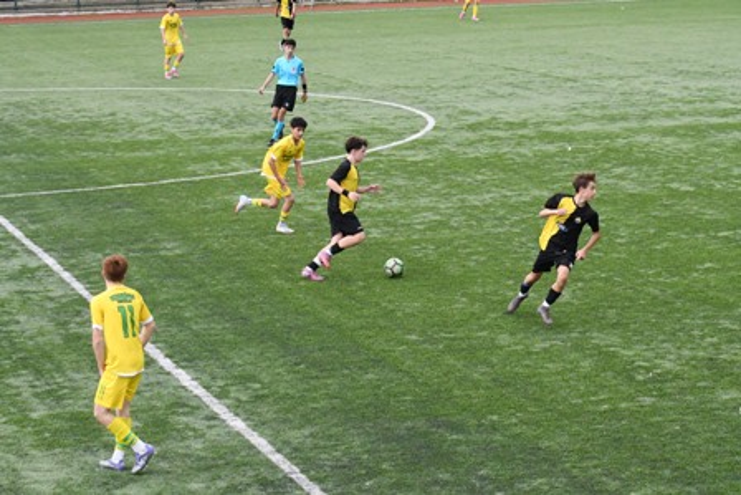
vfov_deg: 11.4
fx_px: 2471
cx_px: 370
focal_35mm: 120
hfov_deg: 17.1
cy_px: 248
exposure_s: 1/2500
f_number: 13
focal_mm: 80
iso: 6400
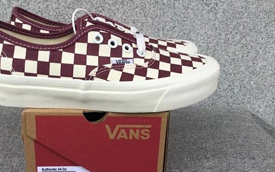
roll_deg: -0.9
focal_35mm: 42
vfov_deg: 30.5
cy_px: 103
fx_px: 315
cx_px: 107
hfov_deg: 46.9
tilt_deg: -20.3
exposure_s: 1/166
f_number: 2.4
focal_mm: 3.3
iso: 25
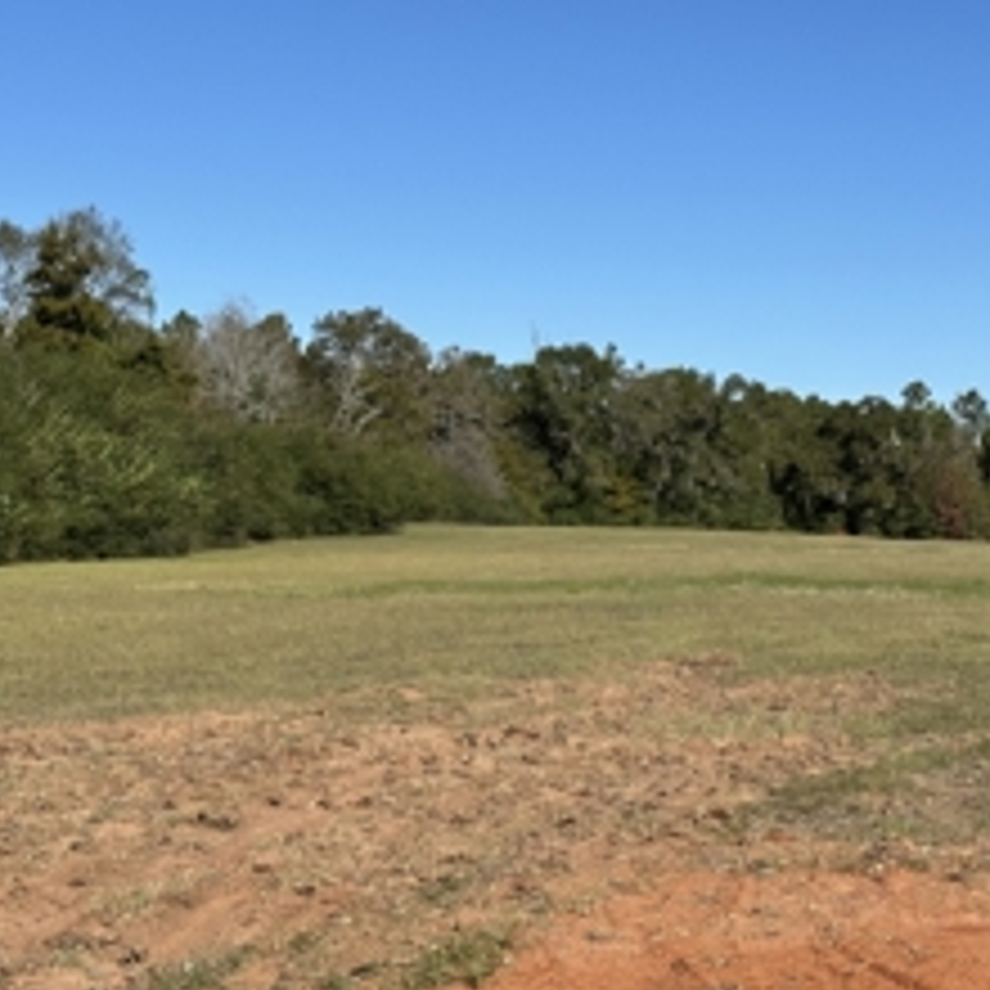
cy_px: 518
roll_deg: -0.8
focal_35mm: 77
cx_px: 531
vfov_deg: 22.5
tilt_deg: +1.2
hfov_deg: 22.5
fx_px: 2491
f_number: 1.78
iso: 64
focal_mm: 6.86
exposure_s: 1/4785
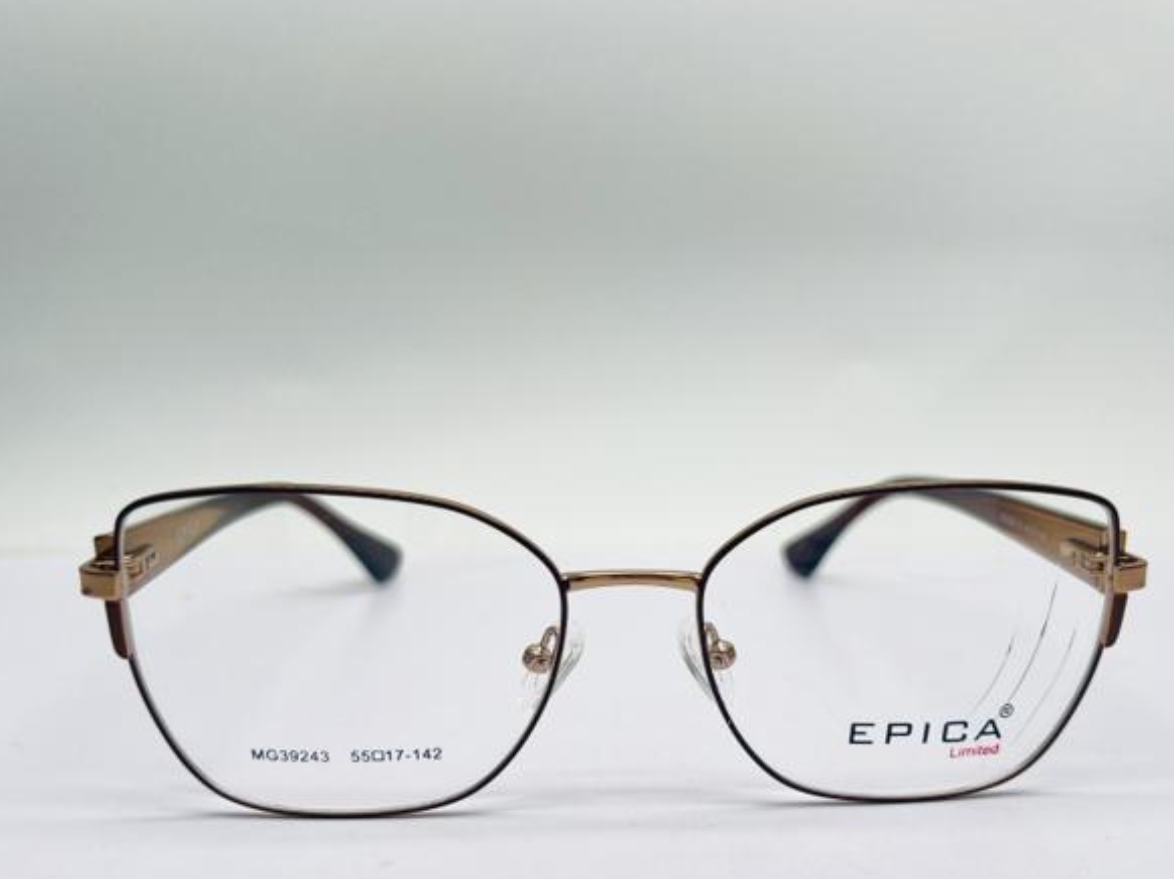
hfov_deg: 50.0
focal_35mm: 37
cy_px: 582
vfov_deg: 38.2
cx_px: 666
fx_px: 1254
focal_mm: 5.7
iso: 50
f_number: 1.5
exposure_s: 1/628
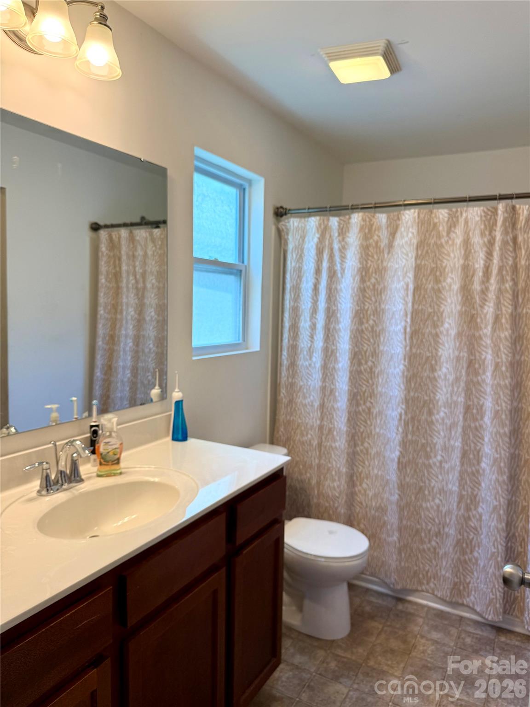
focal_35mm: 24
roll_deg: -1.1
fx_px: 490
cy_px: 354
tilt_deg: -4.4
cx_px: 265
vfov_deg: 71.6
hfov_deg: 56.8
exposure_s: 1/144
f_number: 1.78
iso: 50
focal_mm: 6.76
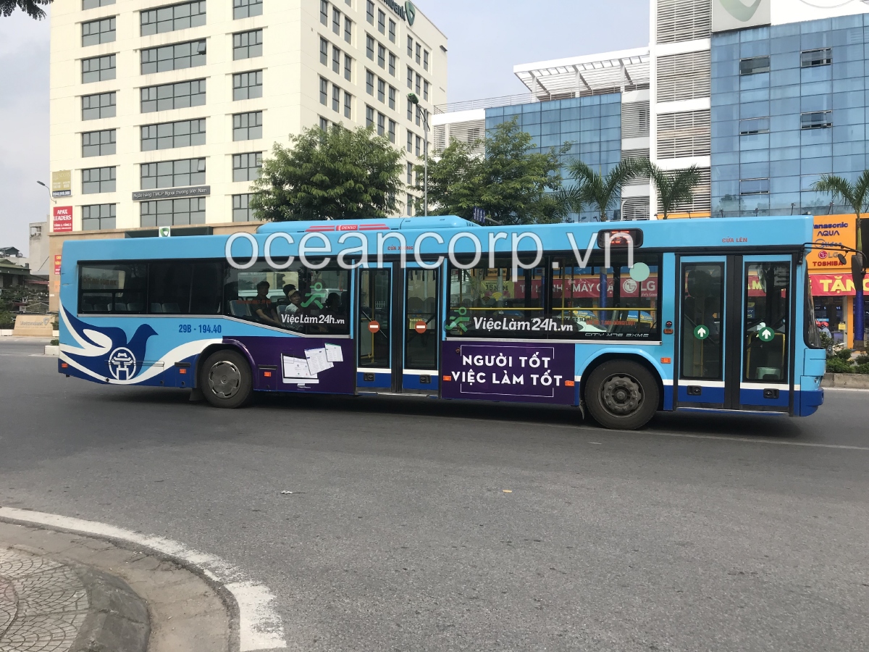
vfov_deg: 49.7
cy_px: 326
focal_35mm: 28
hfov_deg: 63.4
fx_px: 703
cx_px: 434
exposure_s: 1/1212
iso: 20
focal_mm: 3.99
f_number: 1.8
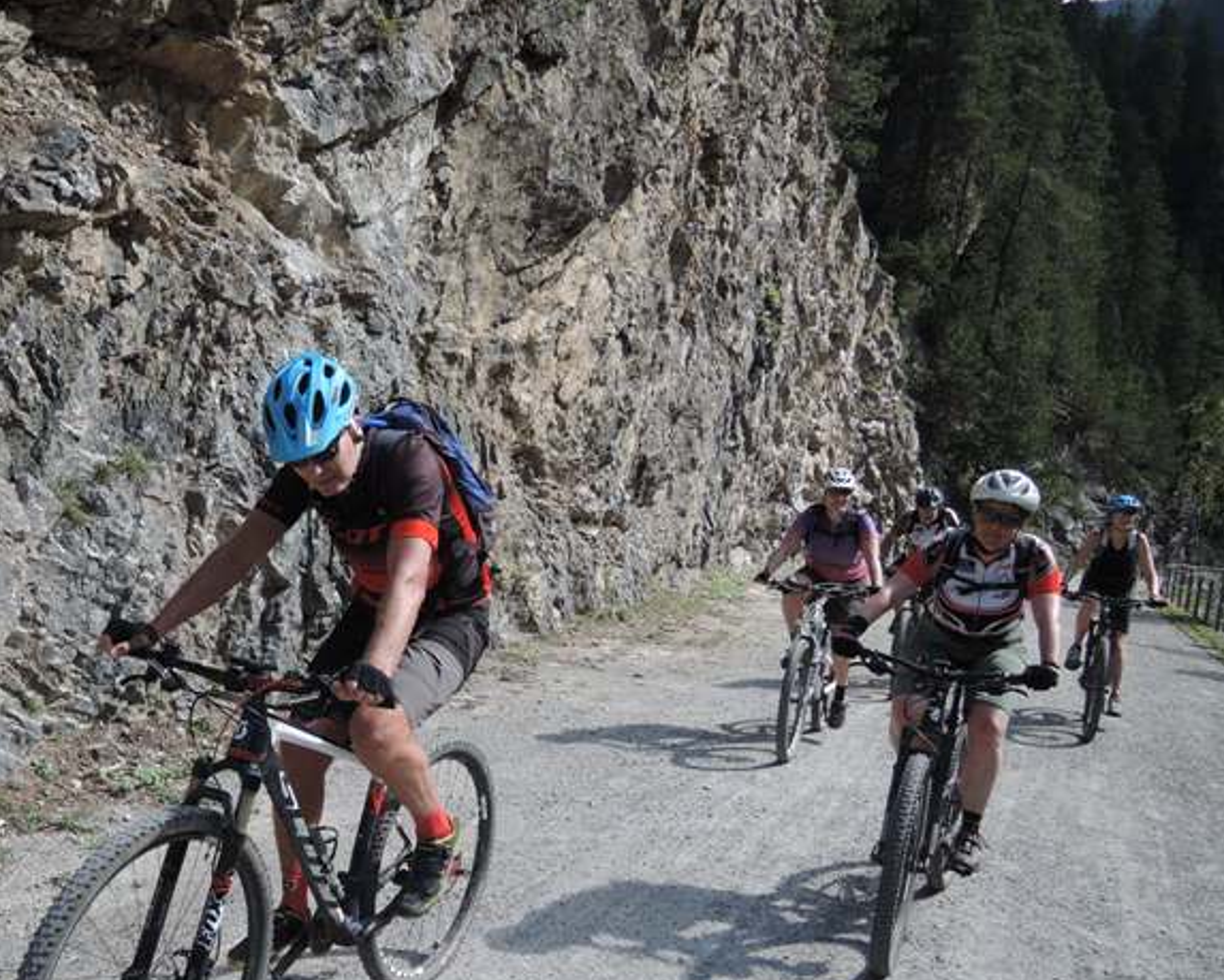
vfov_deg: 45.5
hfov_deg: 55.2
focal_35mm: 32
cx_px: 488
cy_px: 611
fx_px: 1160
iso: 80
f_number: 2.2
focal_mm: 5.1
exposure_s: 1/640
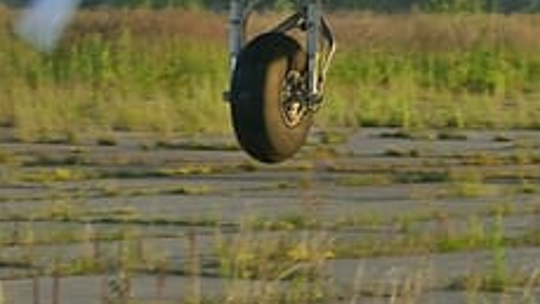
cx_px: 674
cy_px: -161
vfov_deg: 4.8
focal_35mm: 249
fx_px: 3567
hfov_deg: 8.5
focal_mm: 85
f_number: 7.1
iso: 640
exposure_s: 1/500
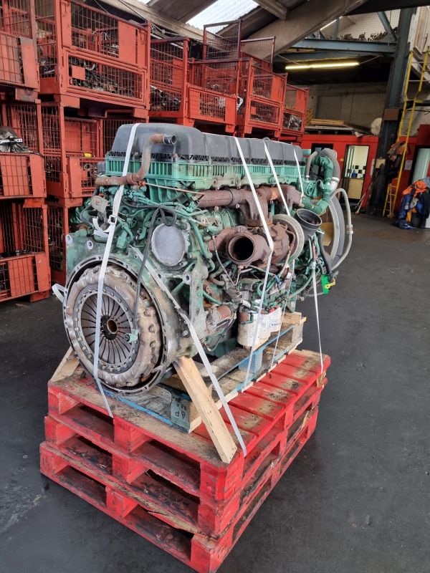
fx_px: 431
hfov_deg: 53.1
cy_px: 286
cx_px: 215
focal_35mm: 26
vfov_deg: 67.3
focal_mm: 5.4
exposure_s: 1/100
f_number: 1.8
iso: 200
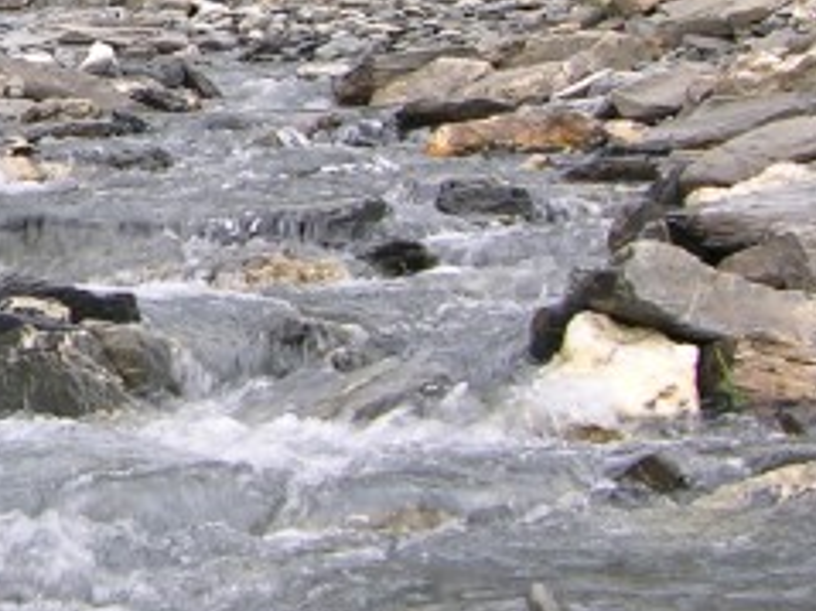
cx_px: -468
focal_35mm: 150
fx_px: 3534
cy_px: -89
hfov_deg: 12.4
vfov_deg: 9.8
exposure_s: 1/42.7
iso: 50
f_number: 3.2
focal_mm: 8.9
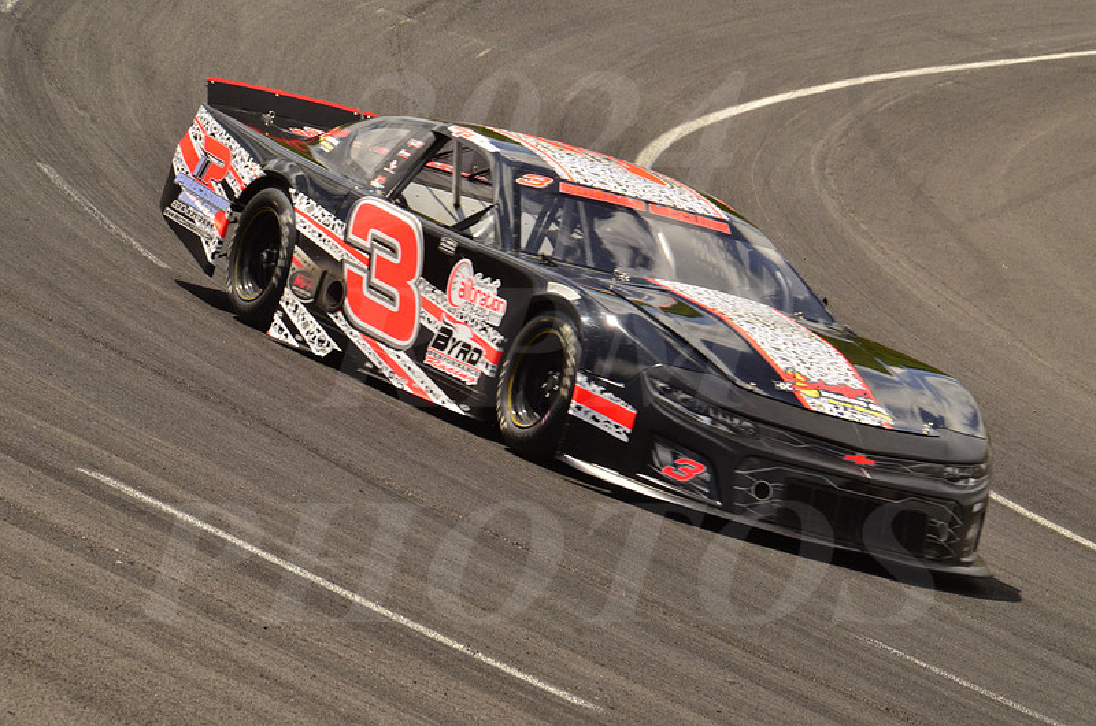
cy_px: 363
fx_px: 6153
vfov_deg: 6.8
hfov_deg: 10.2
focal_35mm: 202
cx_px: 548
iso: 1000
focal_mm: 135
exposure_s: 1/800
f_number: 14
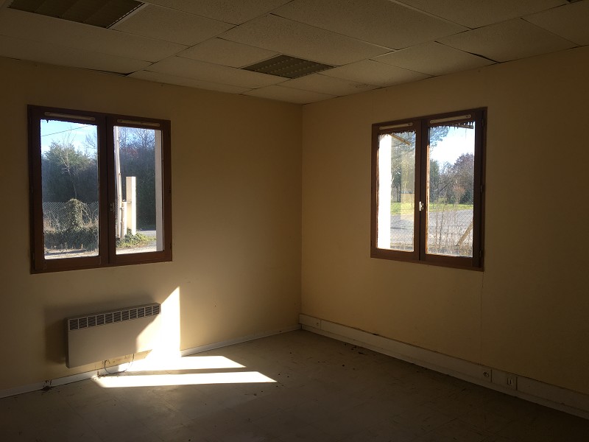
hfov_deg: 61.7
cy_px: 221
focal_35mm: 29
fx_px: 493
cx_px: 294
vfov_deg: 48.2
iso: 25
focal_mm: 4.15
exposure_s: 1/311
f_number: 2.2
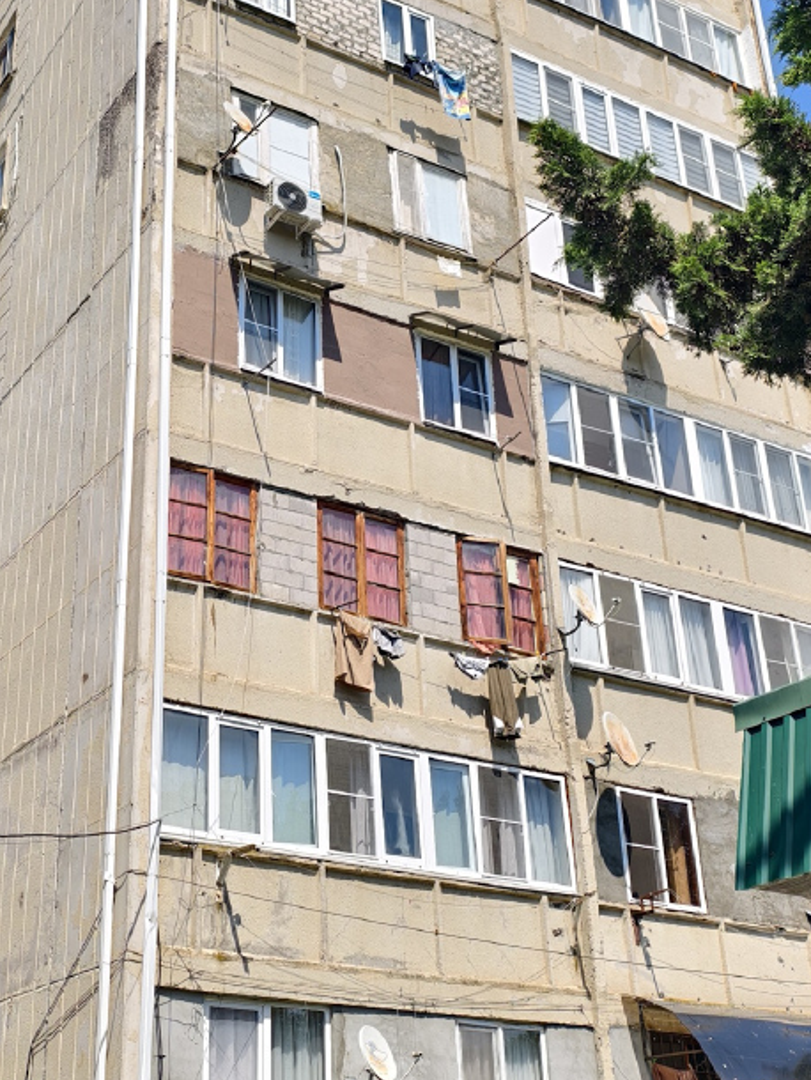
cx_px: 233
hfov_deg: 29.4
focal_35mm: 49
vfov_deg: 38.8
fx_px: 1530
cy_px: 469
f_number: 1.57
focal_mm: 6.54
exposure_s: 1/2755
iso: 72
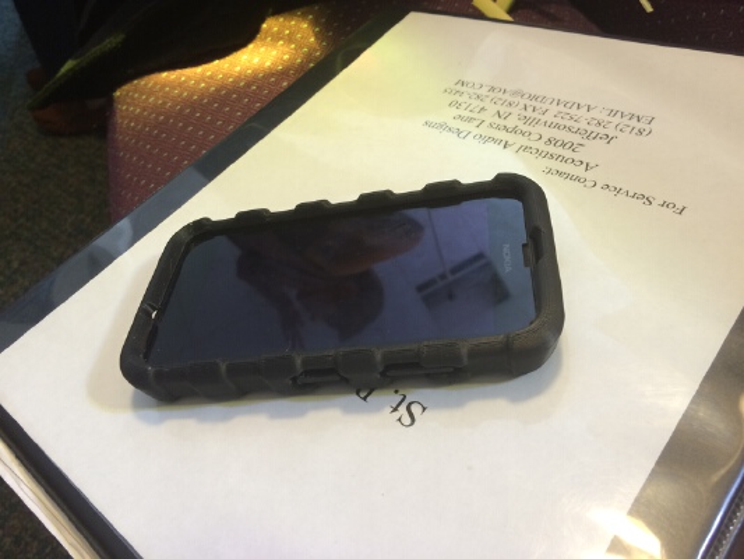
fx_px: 623
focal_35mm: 29
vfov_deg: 48.2
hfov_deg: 61.6
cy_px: 280
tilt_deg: -47.3
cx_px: 372
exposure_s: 1/30
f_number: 2.2
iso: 80
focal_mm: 4.15
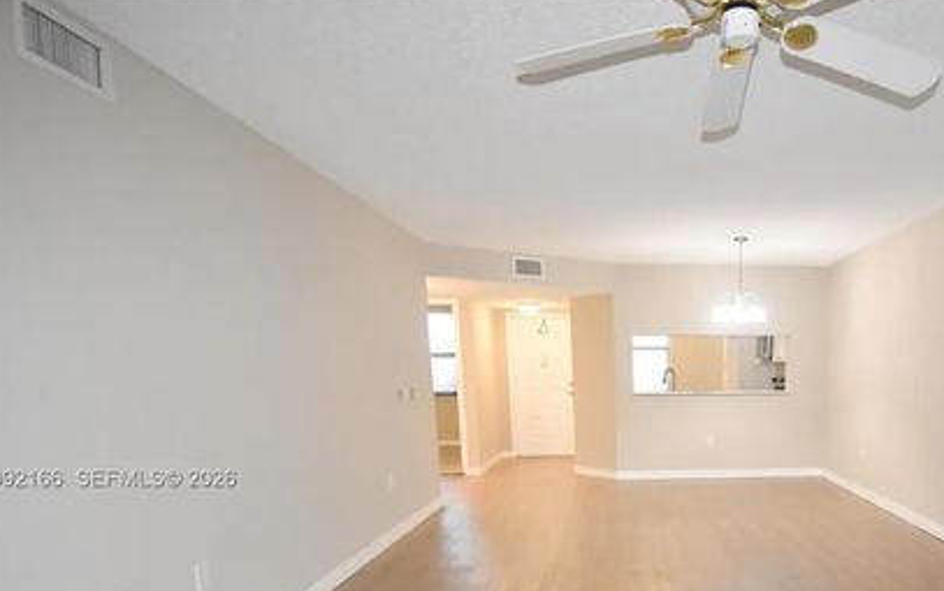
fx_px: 618
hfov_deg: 70.5
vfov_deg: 48.1
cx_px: 689
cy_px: 480
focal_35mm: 24
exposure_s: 1/200
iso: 2800
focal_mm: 10
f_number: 5.6
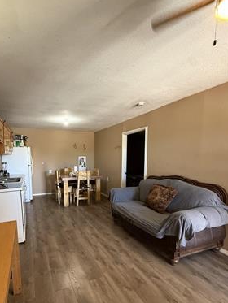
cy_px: 174
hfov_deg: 70.4
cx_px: 85
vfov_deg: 87.1
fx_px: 158
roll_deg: -0.2
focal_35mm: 18
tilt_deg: -5.4
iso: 500
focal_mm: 2.22
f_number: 2.2
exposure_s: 1/60
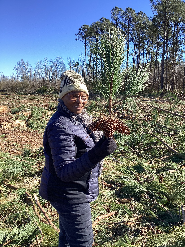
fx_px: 221
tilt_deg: -6.8
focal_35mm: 31
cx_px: 92
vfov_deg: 58.4
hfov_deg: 45.4
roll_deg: -0.6
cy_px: 124
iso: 25
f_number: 2.4
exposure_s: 1/543
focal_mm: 3.3
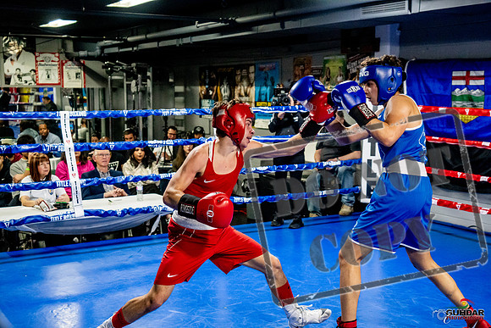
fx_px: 709
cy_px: 164
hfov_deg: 38.2
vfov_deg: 26.0
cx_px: 246
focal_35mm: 52
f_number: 2.8
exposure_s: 1/800
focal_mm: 35
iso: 5000
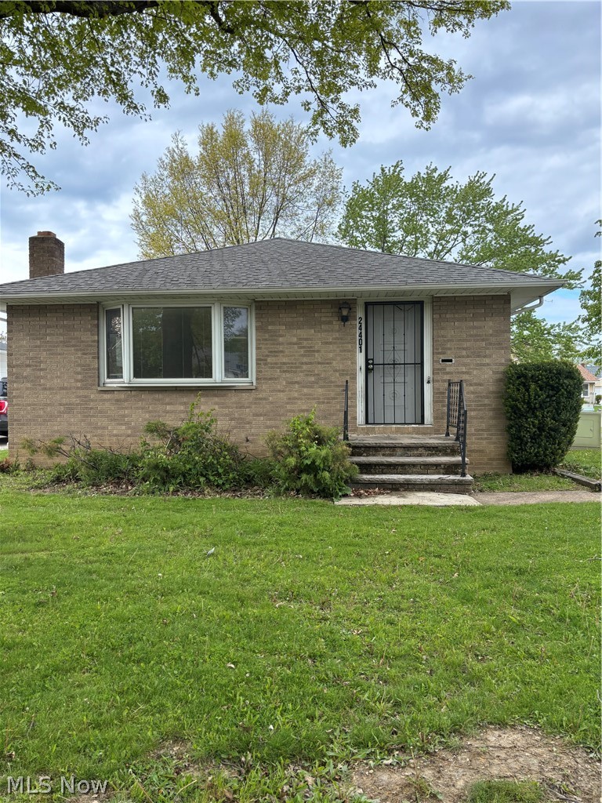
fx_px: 603
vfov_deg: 67.3
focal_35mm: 26
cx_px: 301
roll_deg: +0.3
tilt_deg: +0.0
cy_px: 402
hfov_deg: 53.1
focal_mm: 5.96
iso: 50
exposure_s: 1/831
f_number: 1.6
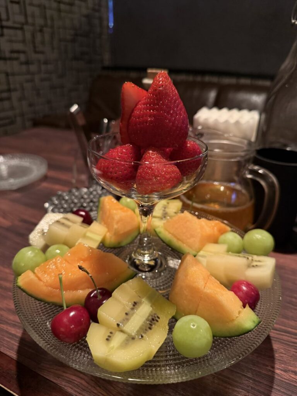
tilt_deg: -26.1
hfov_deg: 56.8
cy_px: 198
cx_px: 148
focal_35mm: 24
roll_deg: -0.8
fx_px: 275
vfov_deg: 71.6
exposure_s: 1/33
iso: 1000
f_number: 1.78
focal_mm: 6.76
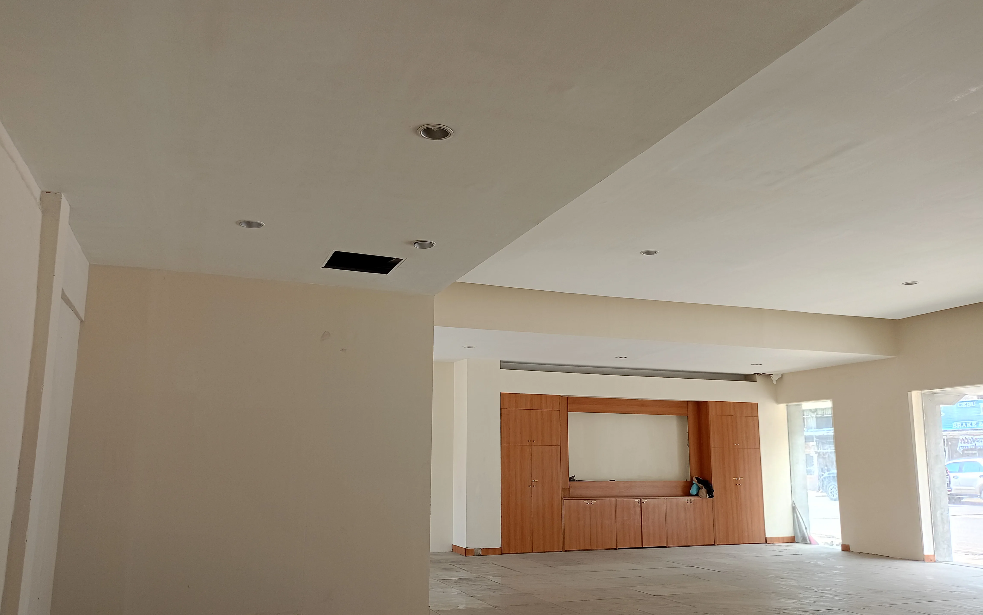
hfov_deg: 62.9
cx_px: 489
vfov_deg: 41.8
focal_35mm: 30
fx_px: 804
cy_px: 321
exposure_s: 1/100
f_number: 1.79
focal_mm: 4.7
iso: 199
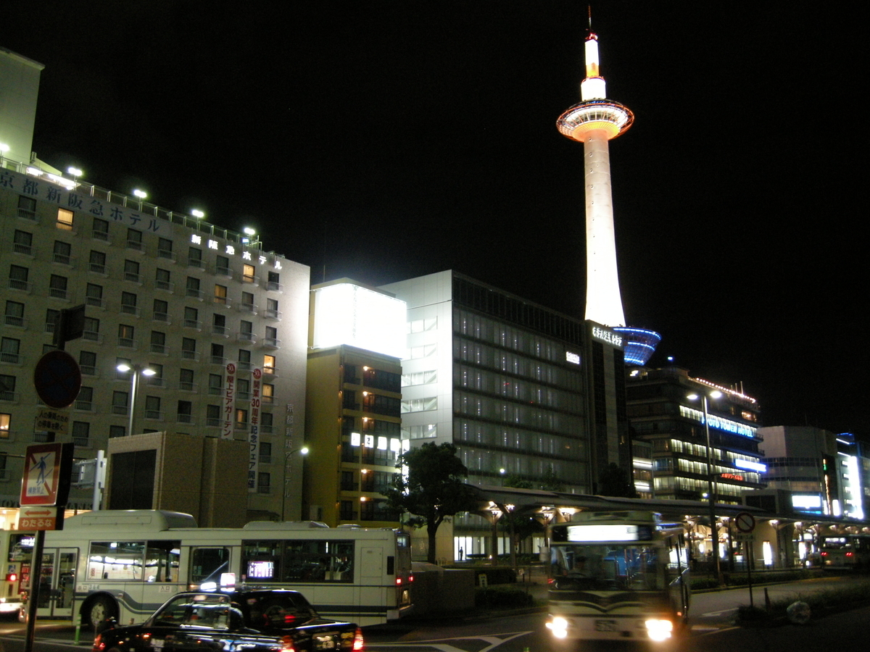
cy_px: 326
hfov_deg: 52.6
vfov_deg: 40.7
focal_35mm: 35
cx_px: 435
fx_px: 880
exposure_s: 1/9.3
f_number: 2.7
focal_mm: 7.5
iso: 400
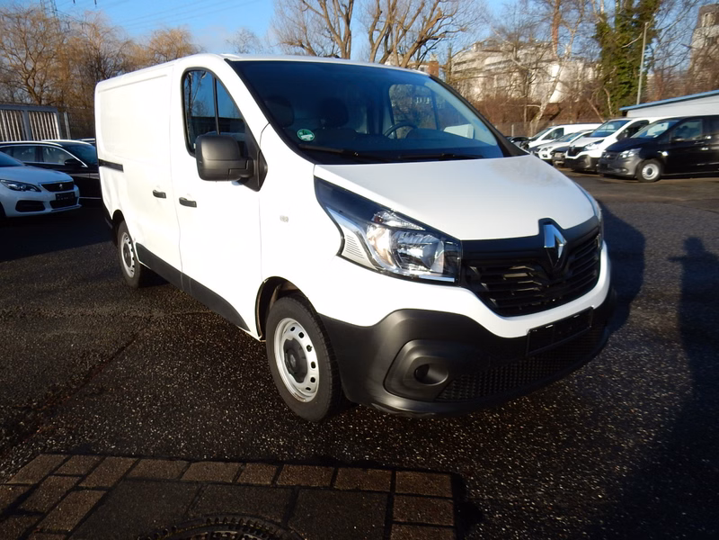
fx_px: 519
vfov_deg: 54.9
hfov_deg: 69.4
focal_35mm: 25
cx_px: 360
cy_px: 270
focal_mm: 4.5
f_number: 3.7
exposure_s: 1/800
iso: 125
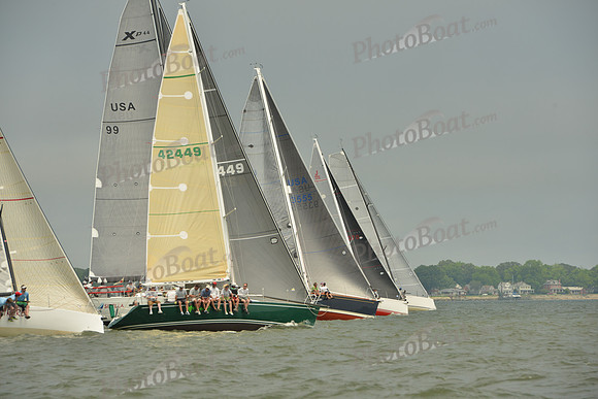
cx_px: 299
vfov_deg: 6.9
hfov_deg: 10.3
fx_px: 3323
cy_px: 200
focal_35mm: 200
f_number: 10
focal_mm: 200
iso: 400
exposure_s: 1/1250
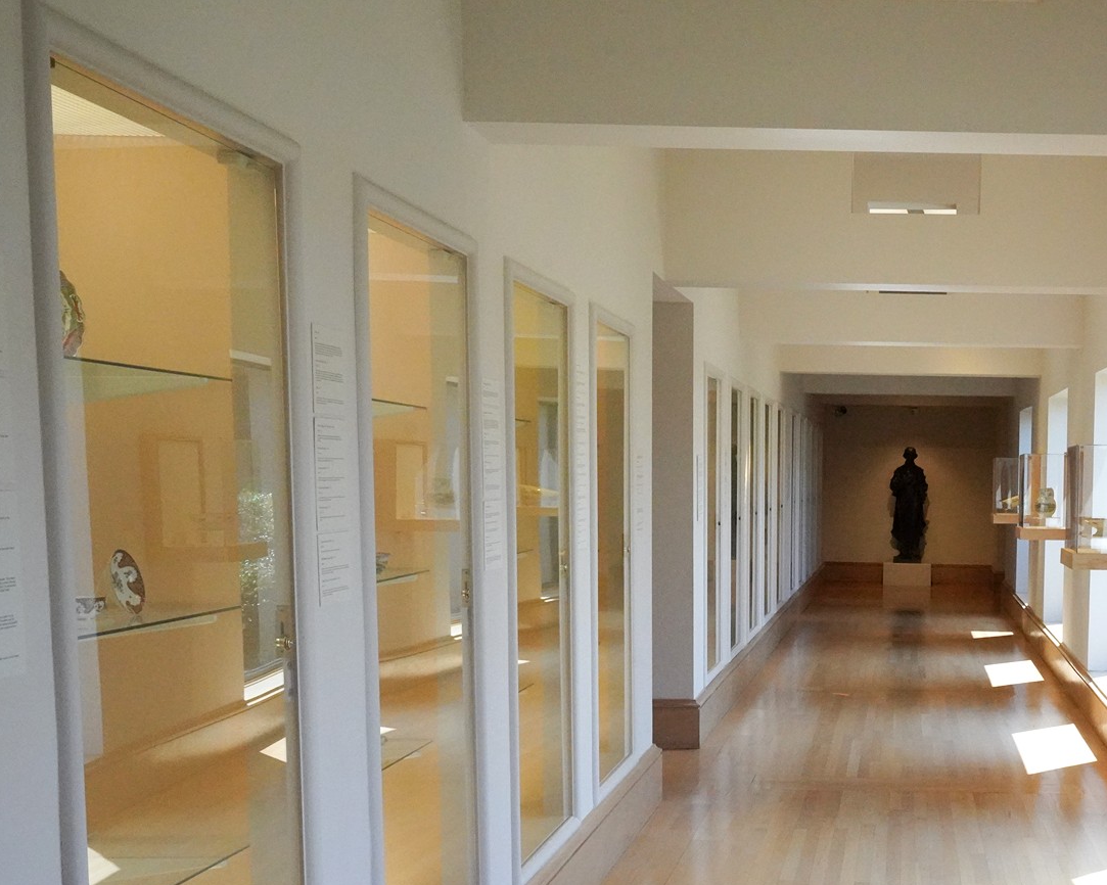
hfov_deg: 34.5
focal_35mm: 52
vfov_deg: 28.6
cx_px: 936
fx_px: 1703
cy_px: 680
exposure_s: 1/100
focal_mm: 30
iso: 8000
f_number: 14
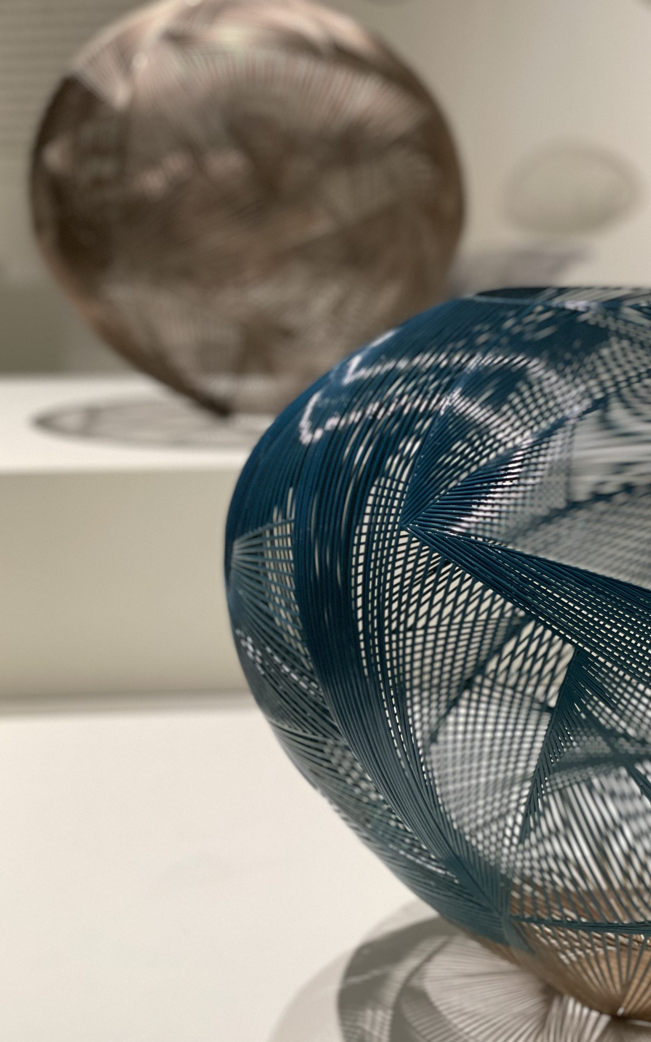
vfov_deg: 30.5
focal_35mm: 67
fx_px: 1902
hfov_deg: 19.4
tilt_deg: -7.1
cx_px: 386
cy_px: 414
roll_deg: +0.5
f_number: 2
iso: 320
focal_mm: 6
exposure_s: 1/40
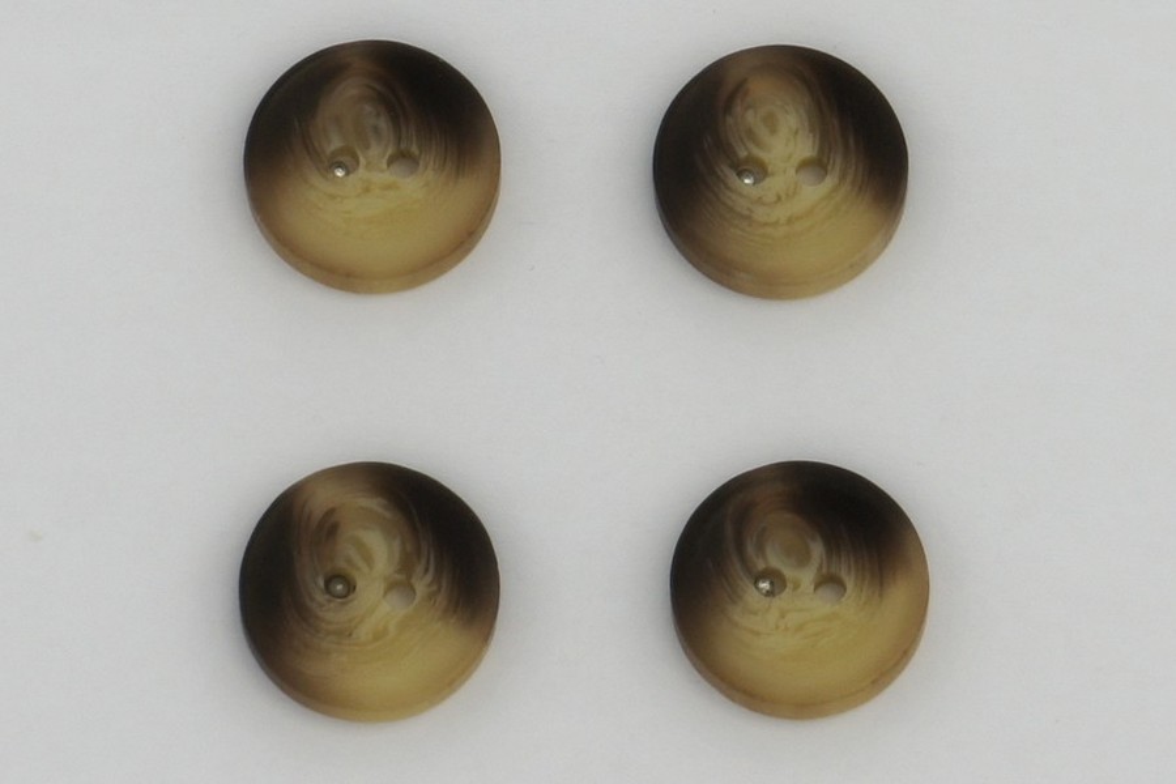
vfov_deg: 16.6
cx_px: 588
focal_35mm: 82
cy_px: 392
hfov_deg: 24.6
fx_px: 2695
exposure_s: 1/500
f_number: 9
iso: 200
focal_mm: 55
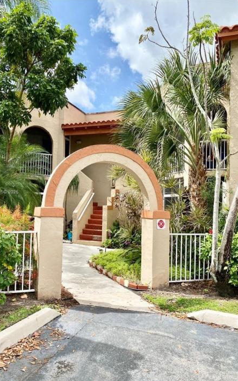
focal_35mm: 28
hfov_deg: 44.4
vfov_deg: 66.5
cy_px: 192
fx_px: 291
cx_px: 103
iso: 32
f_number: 1.8
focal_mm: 4.25
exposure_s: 1/1808
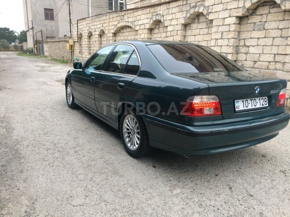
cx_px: 145
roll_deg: -0.3
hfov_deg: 61.7
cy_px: 108
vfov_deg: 48.2
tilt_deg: -13.5
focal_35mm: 29
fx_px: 243
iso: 100
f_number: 2.2
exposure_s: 1/33
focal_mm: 4.15
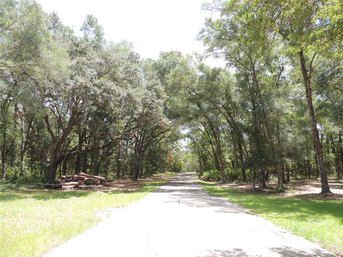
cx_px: 172
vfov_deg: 56.8
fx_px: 238
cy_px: 128
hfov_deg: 71.6
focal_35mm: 24
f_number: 3
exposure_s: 1/250
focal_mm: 4.3
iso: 100
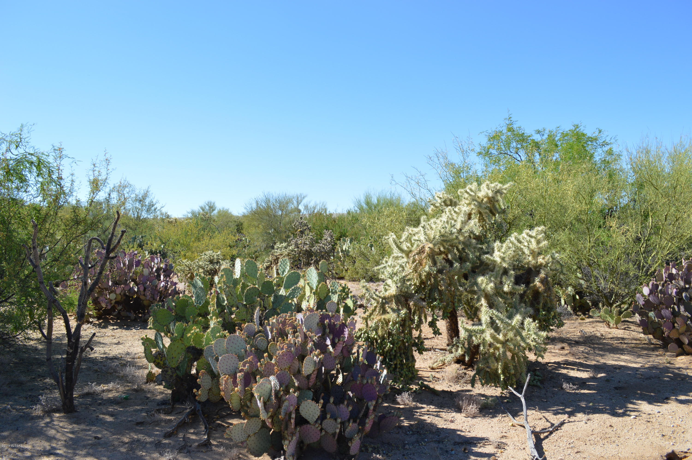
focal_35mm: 27
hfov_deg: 67.4
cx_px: 346
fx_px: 518
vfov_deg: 47.8
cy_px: 230
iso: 100
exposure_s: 1/250
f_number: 8
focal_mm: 18
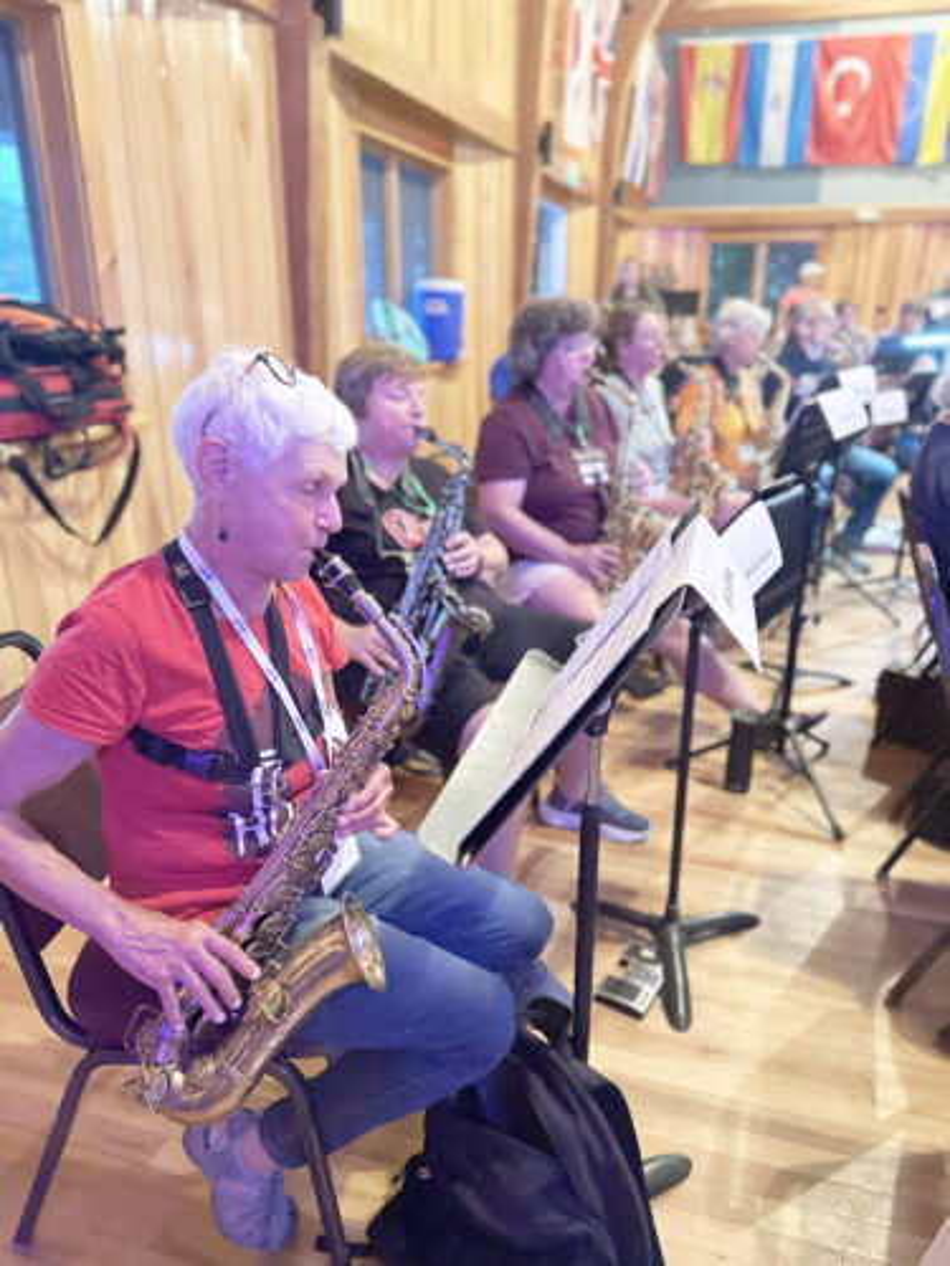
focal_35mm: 24
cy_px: 633
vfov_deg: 71.6
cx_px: 475
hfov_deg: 56.8
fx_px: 878
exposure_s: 1/30
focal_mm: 6.9
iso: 1250
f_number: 1.8
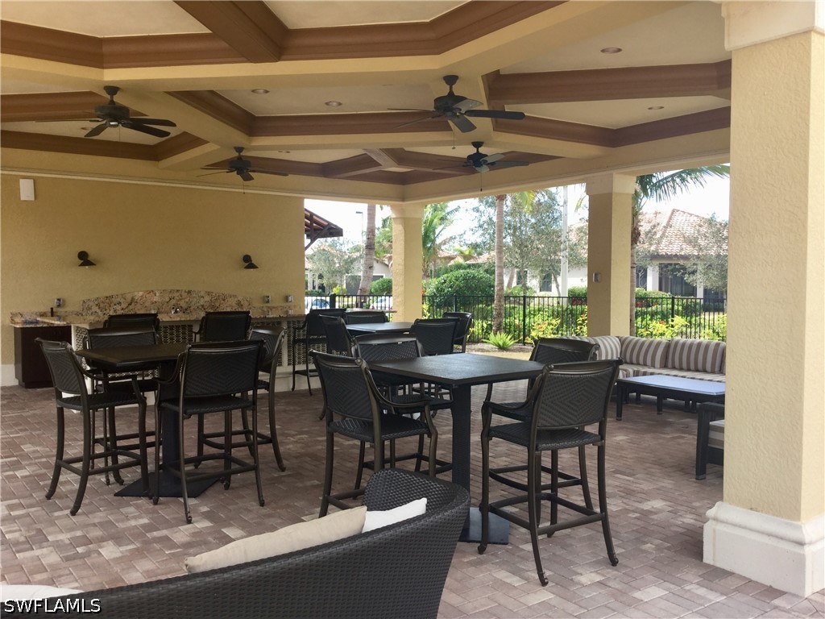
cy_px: 310
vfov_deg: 45.4
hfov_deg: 58.4
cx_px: 412
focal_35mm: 31
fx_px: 739
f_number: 2.4
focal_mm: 3.3
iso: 25
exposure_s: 1/149
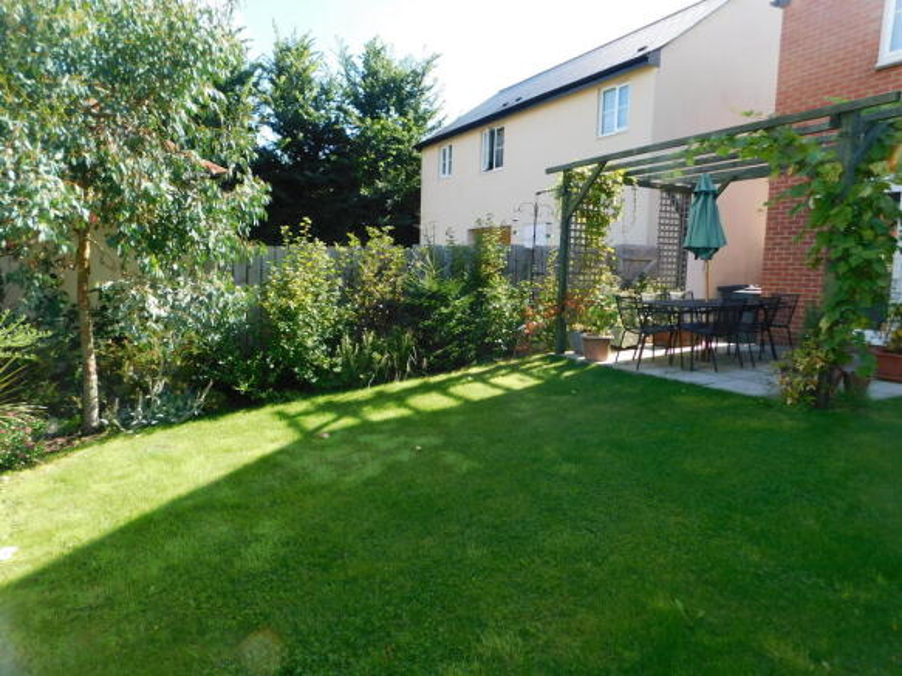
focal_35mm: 23
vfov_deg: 58.9
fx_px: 599
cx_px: 451
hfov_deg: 73.9
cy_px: 338
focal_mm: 4
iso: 125
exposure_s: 1/400
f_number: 3
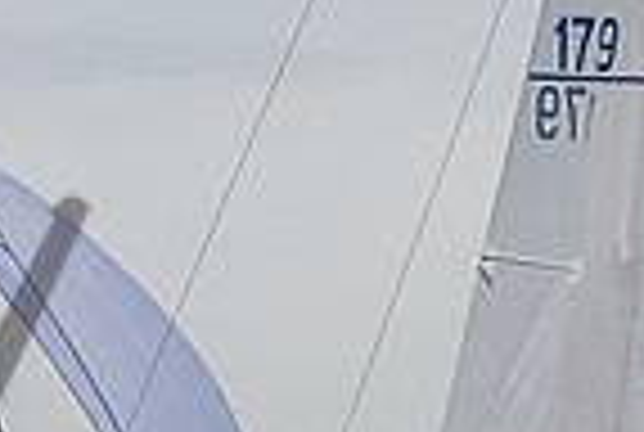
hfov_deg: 5.2
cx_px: 151
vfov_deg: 3.5
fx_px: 7081
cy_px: 708
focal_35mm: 395
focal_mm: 95
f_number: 6.3
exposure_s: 1/2000
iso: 320
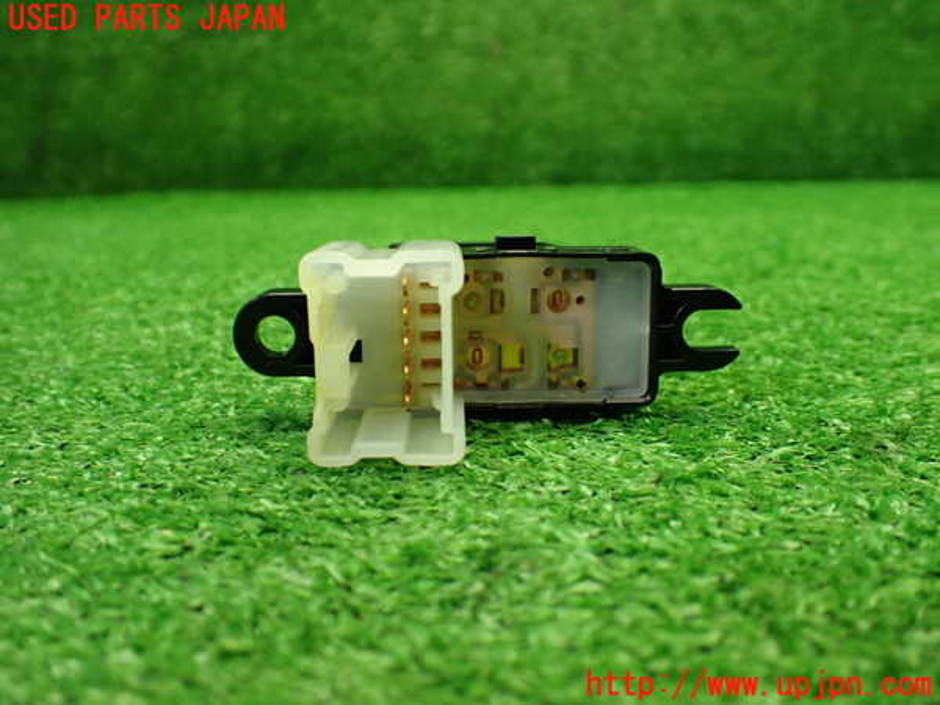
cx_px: 470
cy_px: 352
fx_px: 869
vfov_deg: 44.2
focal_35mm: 32
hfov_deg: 56.8
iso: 640
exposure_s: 1/125
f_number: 2.4
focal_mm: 5.79
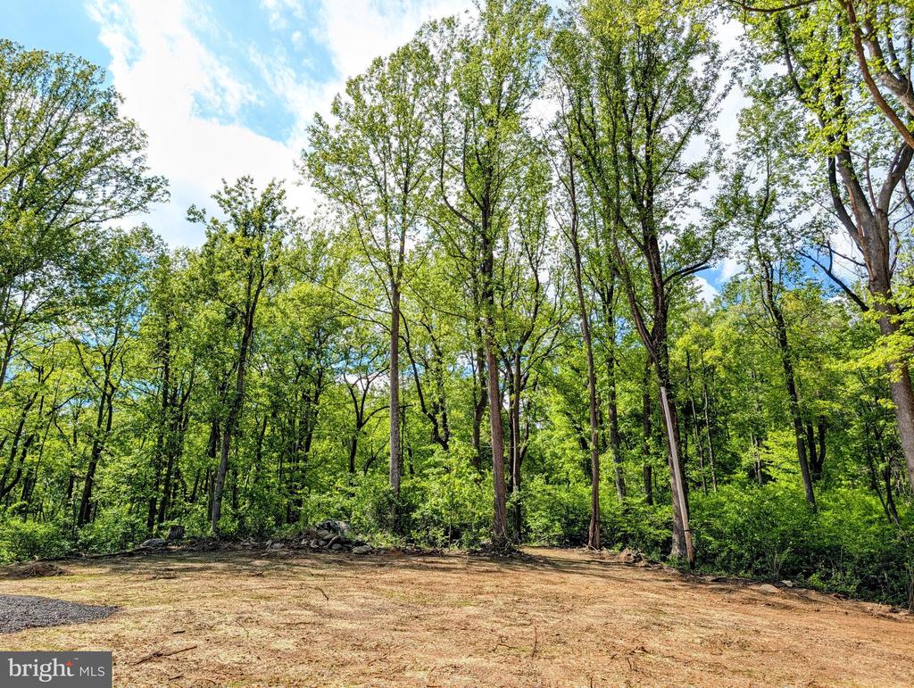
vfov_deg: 56.9
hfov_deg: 71.5
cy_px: 344
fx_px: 635
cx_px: 457
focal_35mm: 24
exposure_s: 1/620
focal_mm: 6.9
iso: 22
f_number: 1.68
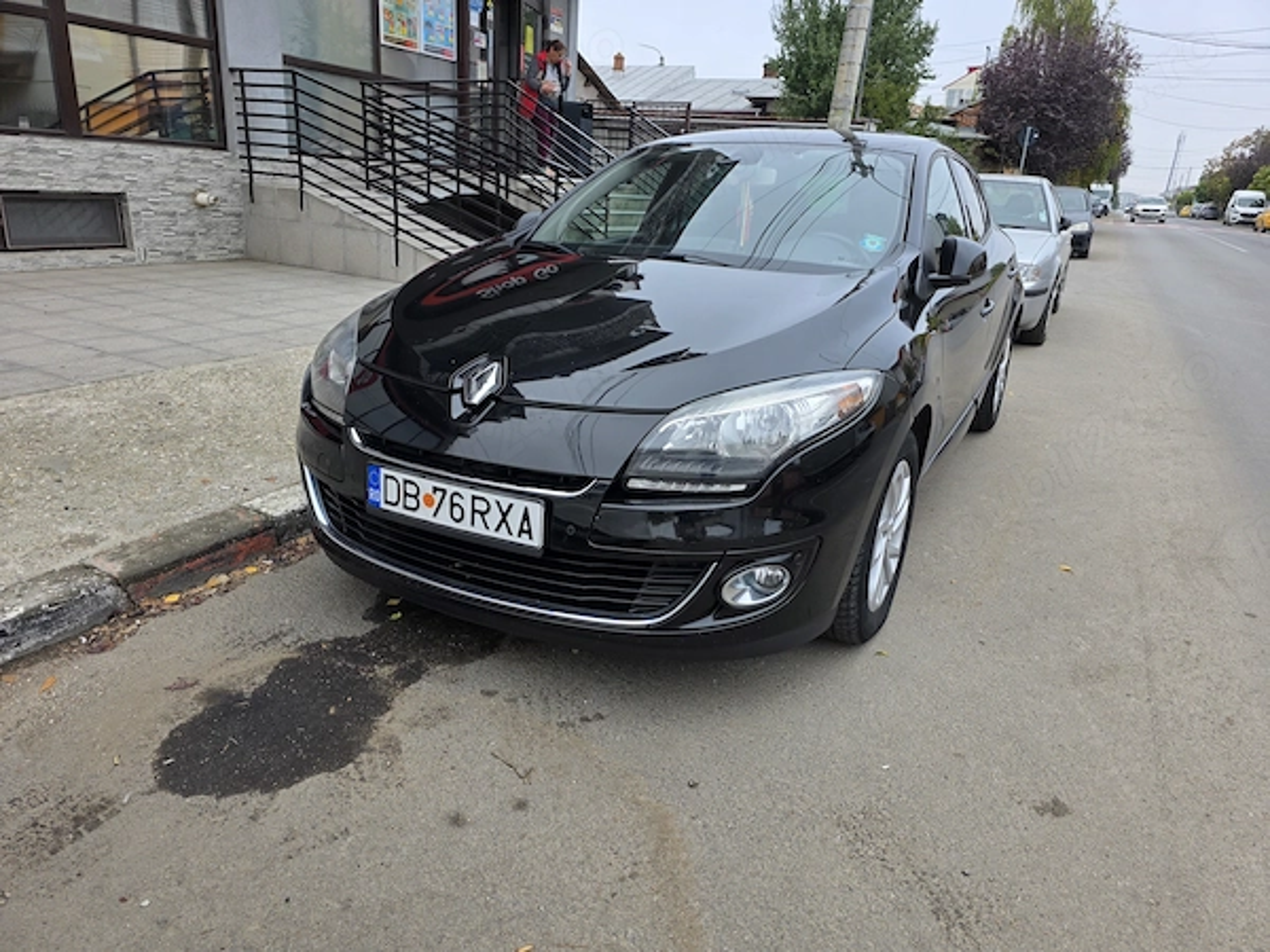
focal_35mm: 23
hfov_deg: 73.9
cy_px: 476
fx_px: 844
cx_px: 635
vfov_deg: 58.9
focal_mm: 6.3
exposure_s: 1/359
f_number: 1.7
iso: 32
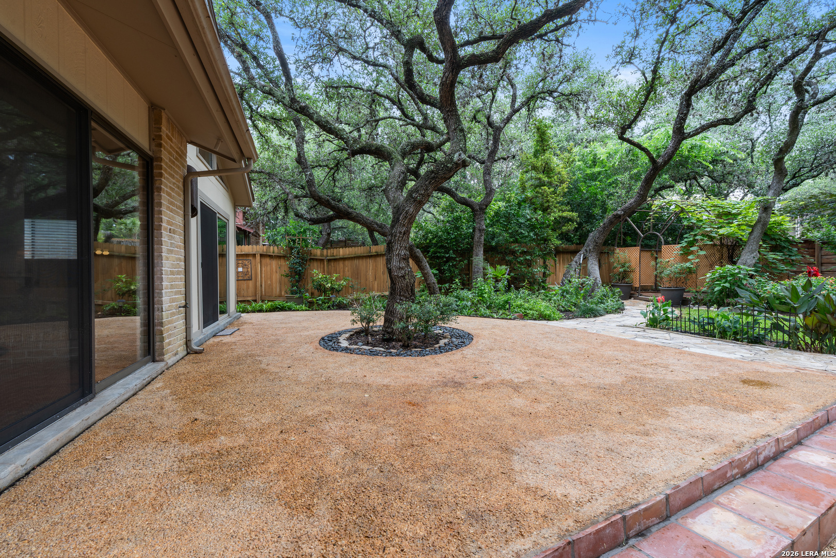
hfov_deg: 96.7
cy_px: 279
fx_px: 372
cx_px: 418
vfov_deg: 73.7
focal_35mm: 16
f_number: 11
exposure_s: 1/6
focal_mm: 16
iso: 100
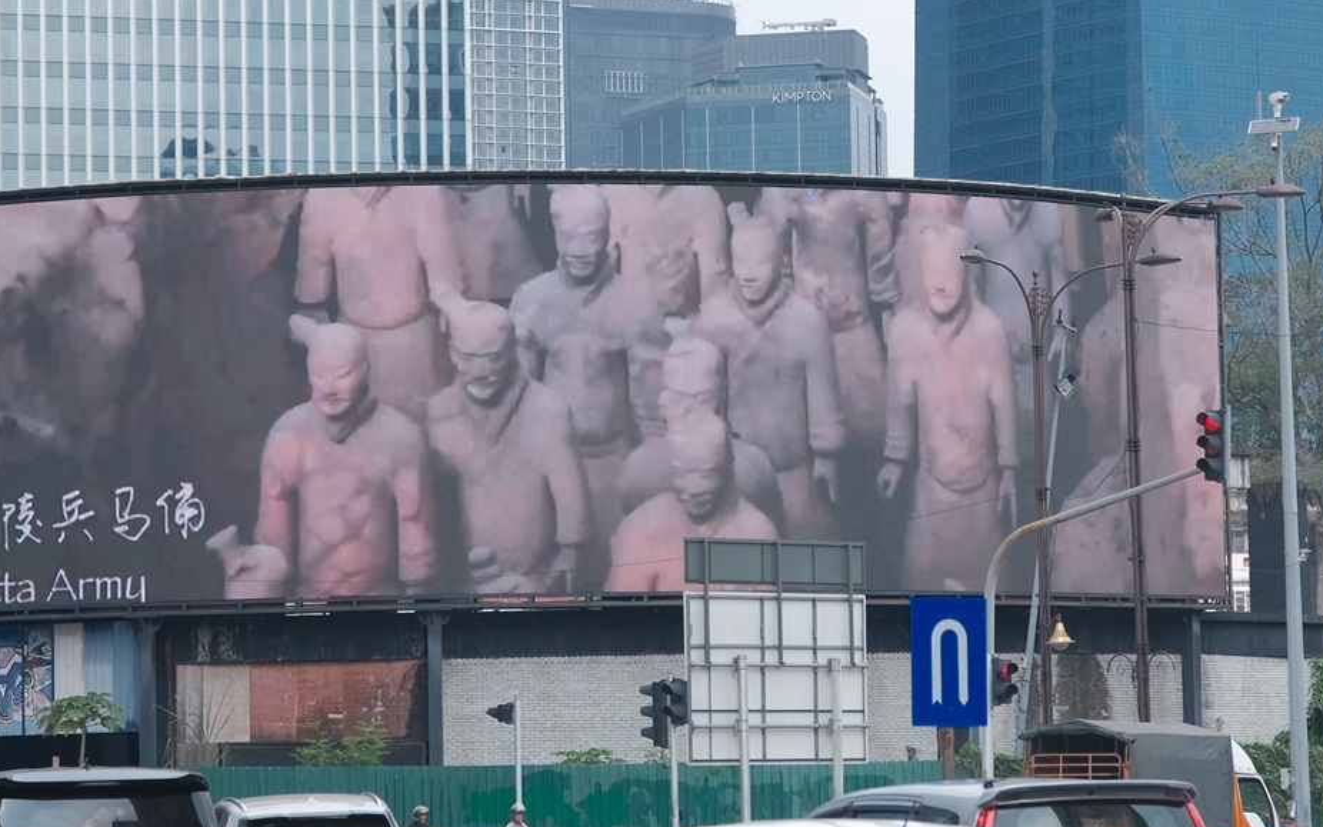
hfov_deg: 15.8
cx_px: 737
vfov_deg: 9.9
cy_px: 376
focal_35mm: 132
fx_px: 4760
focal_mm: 40
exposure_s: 1/1250
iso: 250
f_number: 2.8
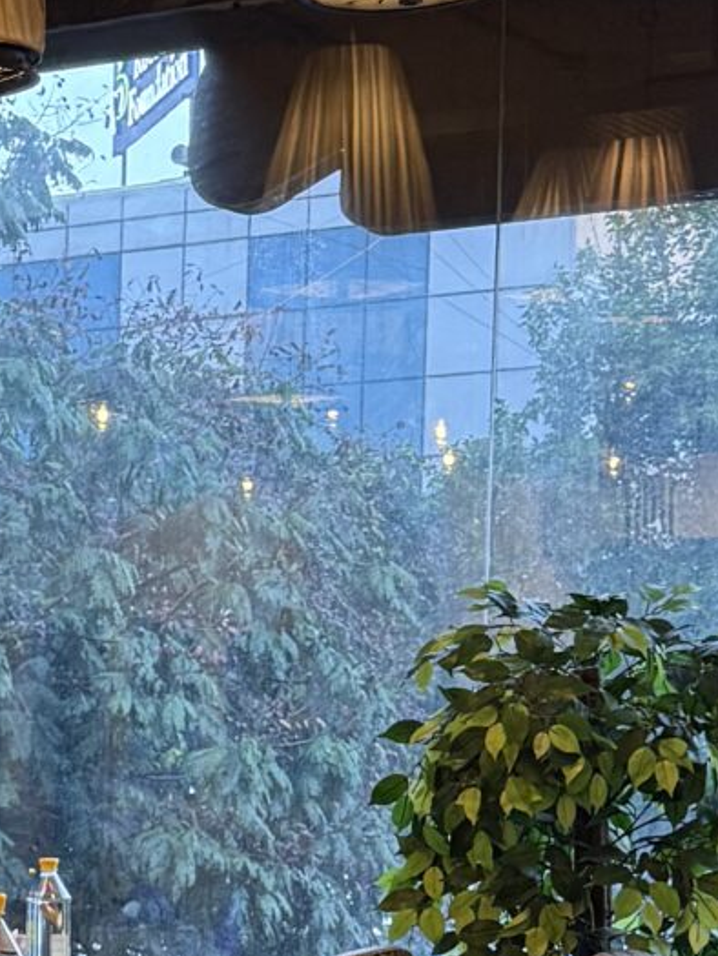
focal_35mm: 117
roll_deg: -1.2
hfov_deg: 12.0
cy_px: 925
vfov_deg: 16.5
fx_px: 3234
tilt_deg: -2.6
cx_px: -437
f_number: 1.78
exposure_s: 1/50
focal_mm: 6.76
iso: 250
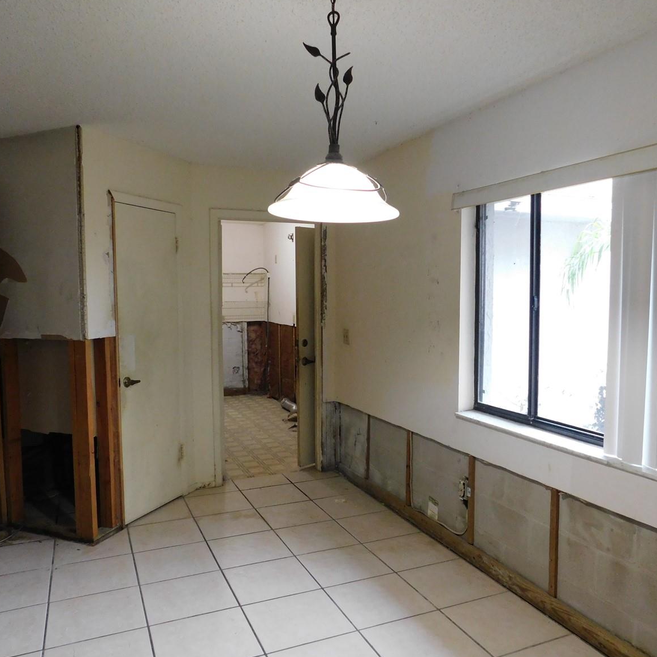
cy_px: 333
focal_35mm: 28
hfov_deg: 57.2
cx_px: 353
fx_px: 601
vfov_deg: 57.3
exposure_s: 1/25
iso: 400
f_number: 3
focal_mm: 4
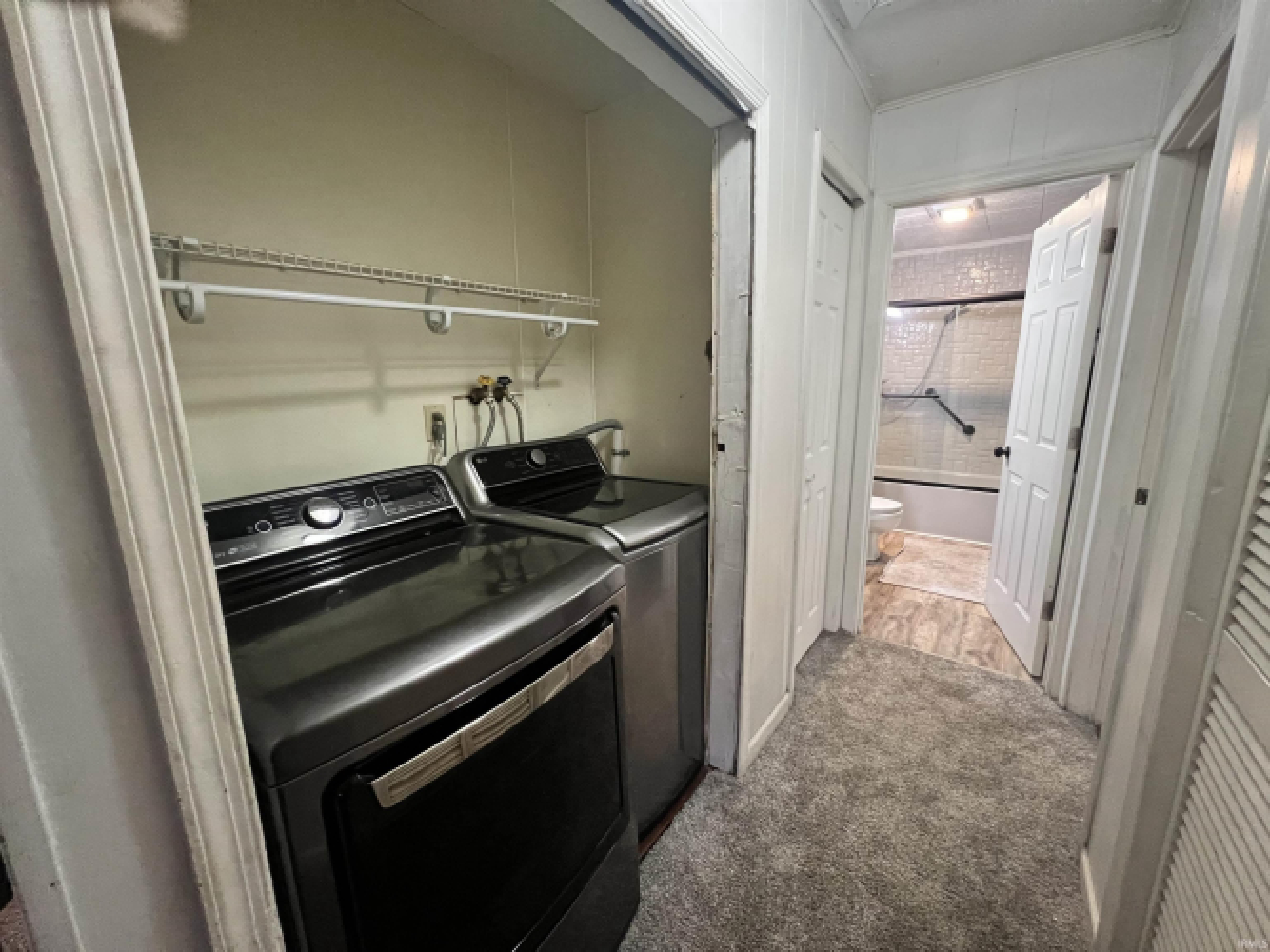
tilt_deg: -12.9
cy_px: 476
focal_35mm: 13
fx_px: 477
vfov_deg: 89.9
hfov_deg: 106.2
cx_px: 635
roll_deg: +0.3
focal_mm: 1.57
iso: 800
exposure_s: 1/40
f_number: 1.8
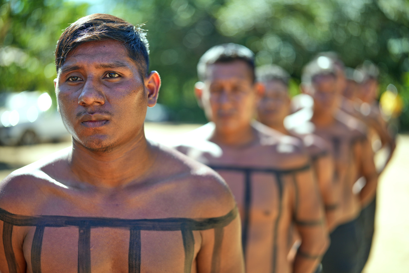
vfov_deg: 27.0
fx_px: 568
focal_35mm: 50
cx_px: 204
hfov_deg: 39.6
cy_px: 136
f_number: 1.4
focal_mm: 50
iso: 100
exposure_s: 1/1250
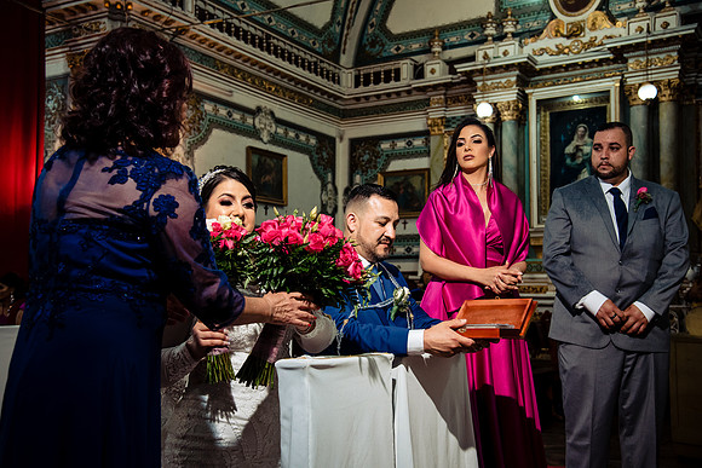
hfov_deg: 48.4
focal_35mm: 40
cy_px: 234
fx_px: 780
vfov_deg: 33.4
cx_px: 351
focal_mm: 40
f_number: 5
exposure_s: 1/100
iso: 2000
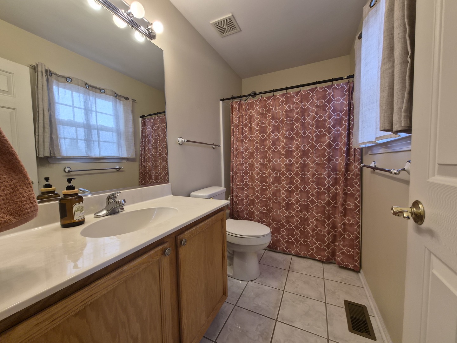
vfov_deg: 89.9
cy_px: 172
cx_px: 228
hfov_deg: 106.2
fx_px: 172
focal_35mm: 13
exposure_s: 1/60
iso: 50
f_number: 2.2
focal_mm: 1.7
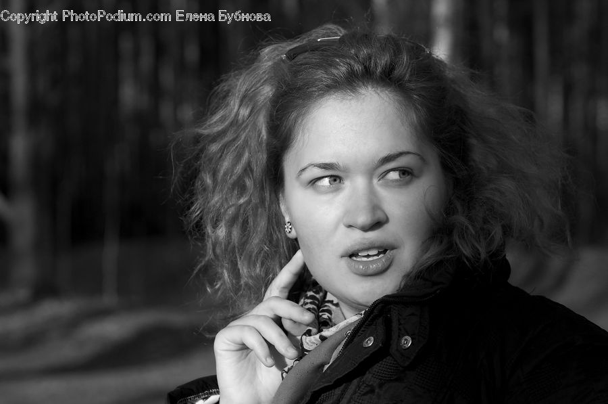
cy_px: 202
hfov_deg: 27.0
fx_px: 1265
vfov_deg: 18.1
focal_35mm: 75
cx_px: 304
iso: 400
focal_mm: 50
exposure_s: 1/2000
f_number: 3.5
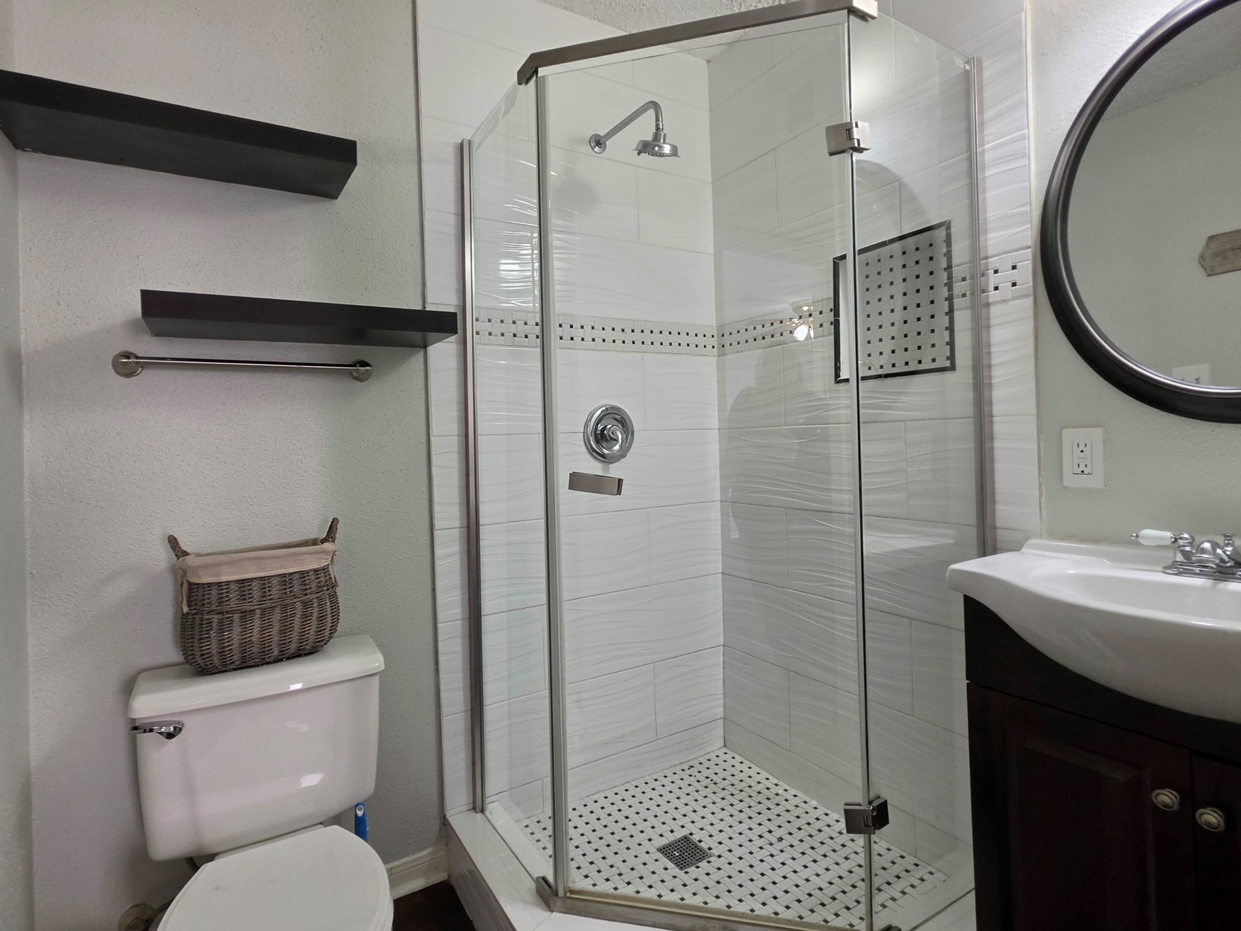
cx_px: 594
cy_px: 453
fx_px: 538
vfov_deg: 81.7
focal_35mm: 15
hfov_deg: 98.1
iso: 80
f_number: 1.9
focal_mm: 2.2
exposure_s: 1/120
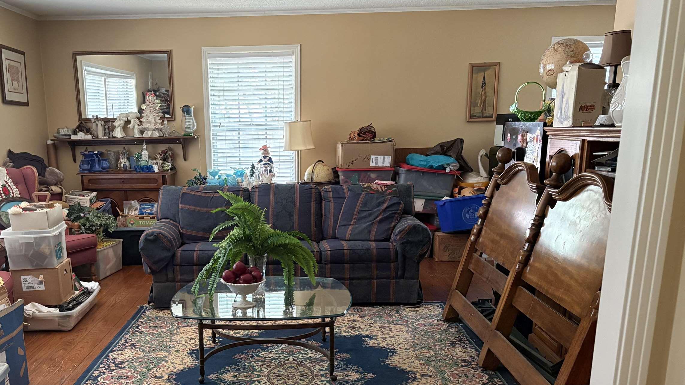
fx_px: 690
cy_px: 322
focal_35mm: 38
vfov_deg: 30.2
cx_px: 268
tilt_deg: -15.0
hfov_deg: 52.4
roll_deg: +1.8
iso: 640
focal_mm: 5.96
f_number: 1.6
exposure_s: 1/40
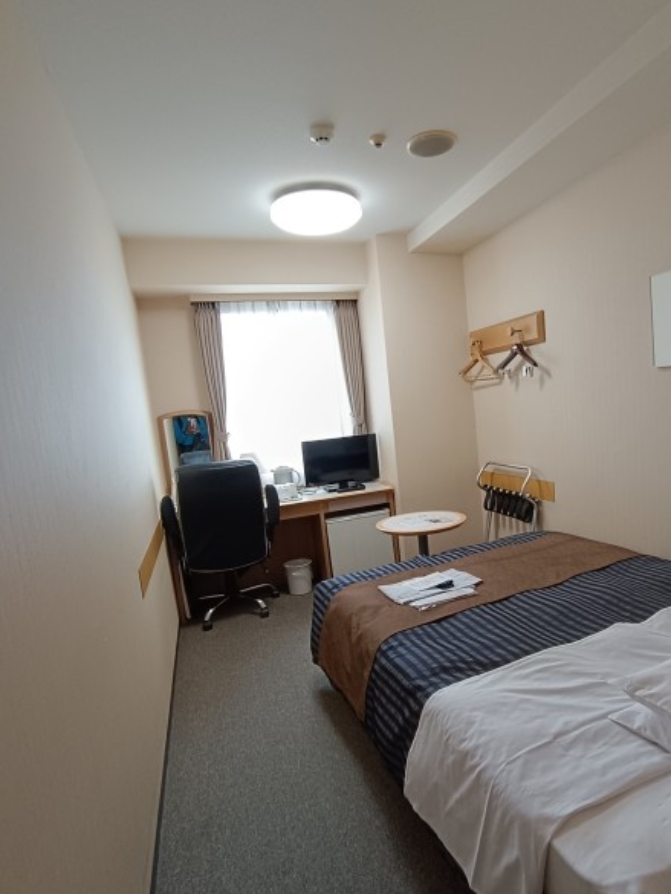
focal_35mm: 21
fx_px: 543
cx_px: 425
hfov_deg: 62.5
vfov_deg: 78.9
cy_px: 478
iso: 166
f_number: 2.2
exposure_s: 1/50
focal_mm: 1.66
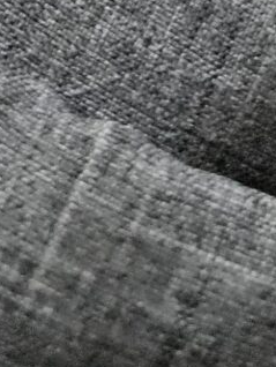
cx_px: 141
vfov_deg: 9.8
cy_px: -772
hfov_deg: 10.0
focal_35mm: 148
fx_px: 1571
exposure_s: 1/244
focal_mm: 5.4
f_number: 1.8
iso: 400
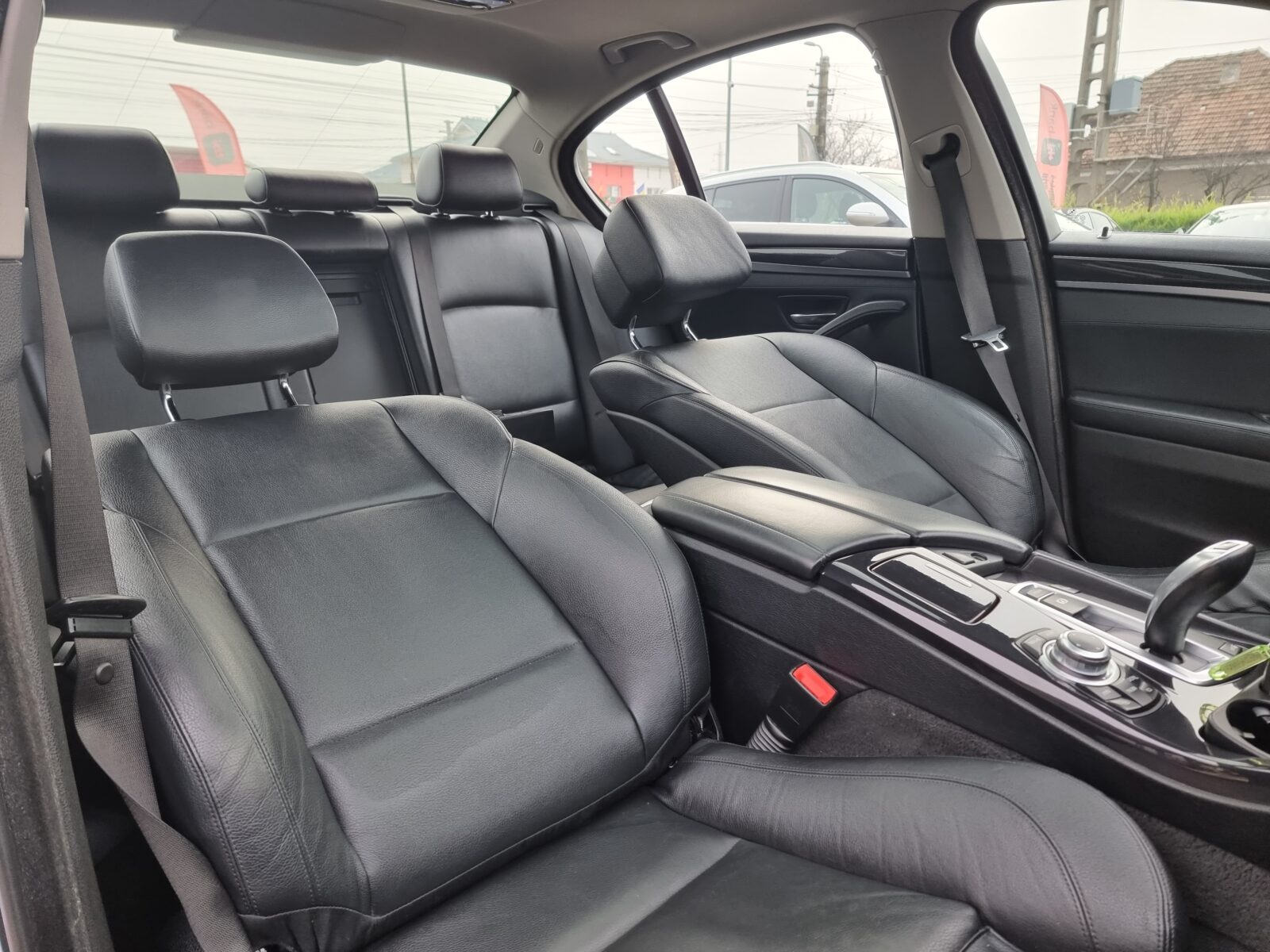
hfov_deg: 71.6
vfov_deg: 56.8
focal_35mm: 24
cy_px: 476
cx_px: 635
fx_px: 881
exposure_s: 1/120
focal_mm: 6.7
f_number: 1.8
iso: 80
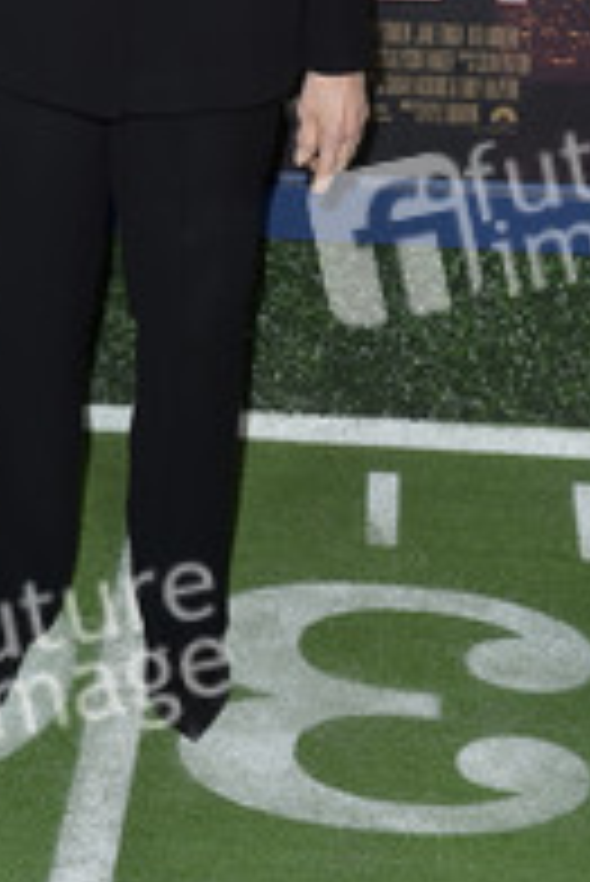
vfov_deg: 20.1
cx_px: 133
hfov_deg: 13.9
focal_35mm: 98
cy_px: -4
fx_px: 2405
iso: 400
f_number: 6.3
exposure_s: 1/250
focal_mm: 48
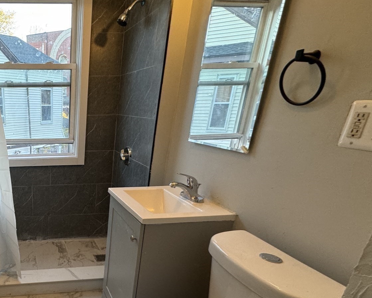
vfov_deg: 55.3
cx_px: 43
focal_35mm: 25
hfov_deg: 58.9
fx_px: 275
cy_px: 205
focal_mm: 2.22
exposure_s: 1/120
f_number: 2.2
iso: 200
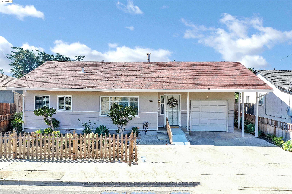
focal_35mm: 28
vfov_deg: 46.4
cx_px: 146
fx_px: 227
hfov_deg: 65.5
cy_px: 97
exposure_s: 1/200
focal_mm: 10.26
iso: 100
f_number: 4.5
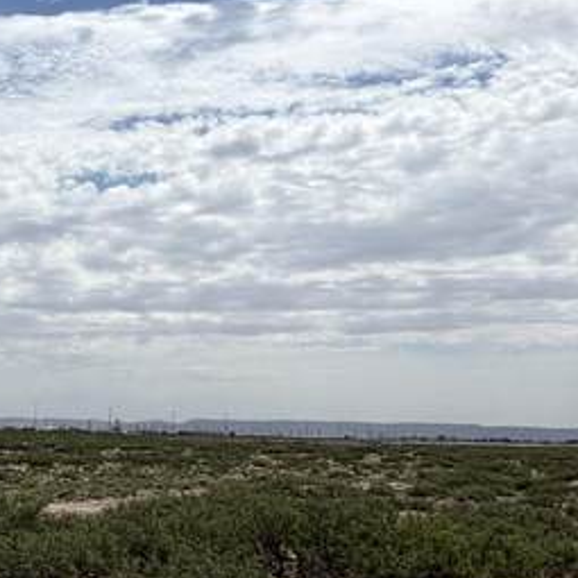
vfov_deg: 27.7
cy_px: 315
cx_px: -73
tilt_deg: +7.3
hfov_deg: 25.5
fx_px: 1171
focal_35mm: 62
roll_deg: -0.2
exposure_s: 1/2320
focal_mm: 2.22
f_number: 2.2
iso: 20
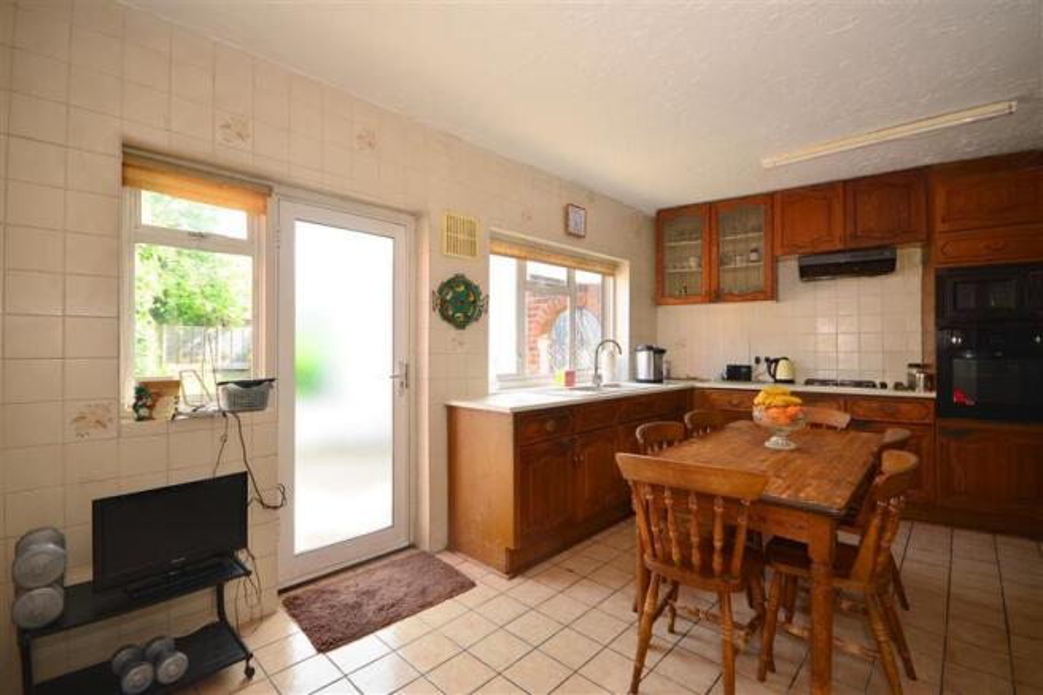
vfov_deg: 72.0
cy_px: 348
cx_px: 522
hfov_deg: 95.0
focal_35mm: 16
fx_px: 478
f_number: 8
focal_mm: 11
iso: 200
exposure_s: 1/25
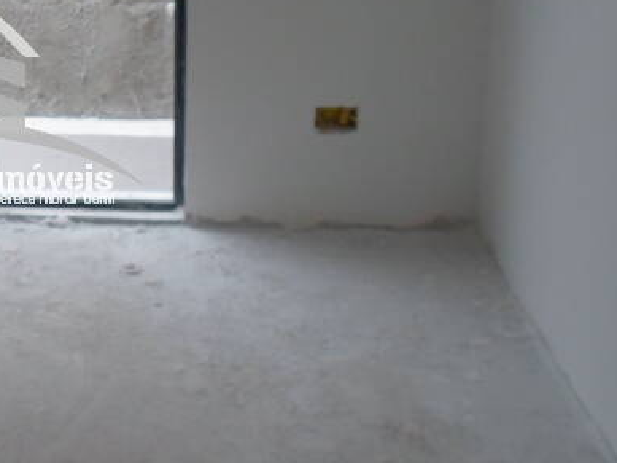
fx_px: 1176
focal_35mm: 66
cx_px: -59
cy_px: 83
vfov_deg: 21.9
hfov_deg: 27.0
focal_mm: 4.5
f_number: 2.5
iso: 80
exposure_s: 1/90
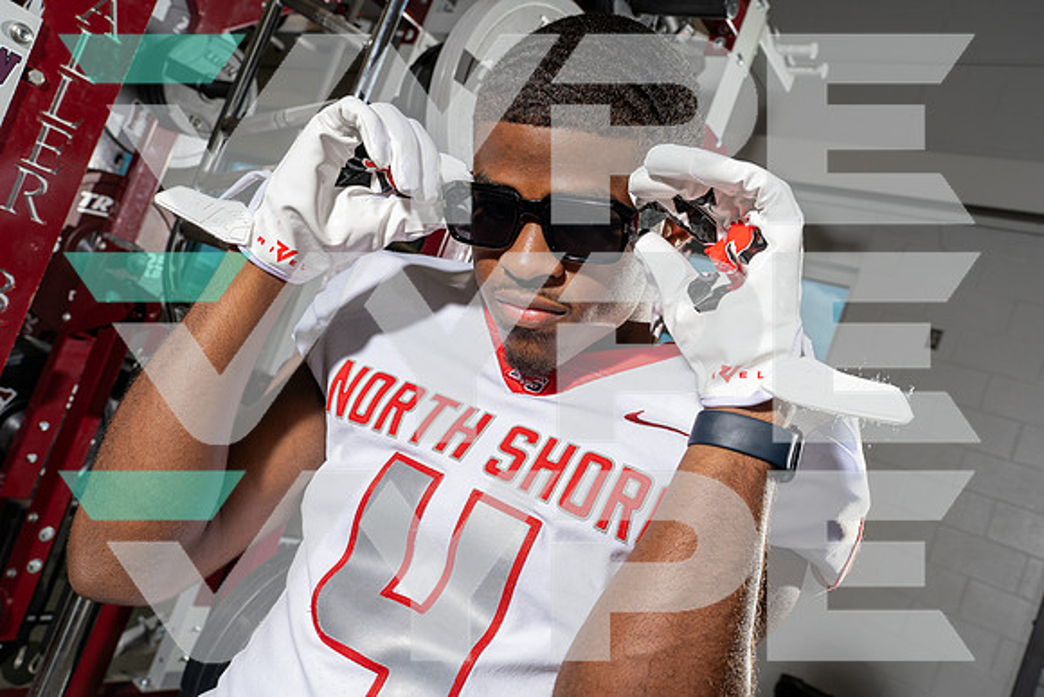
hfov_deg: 65.5
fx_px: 812
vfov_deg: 46.4
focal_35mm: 28
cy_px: 348
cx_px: 522
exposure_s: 1/250
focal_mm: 28
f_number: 8
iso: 320
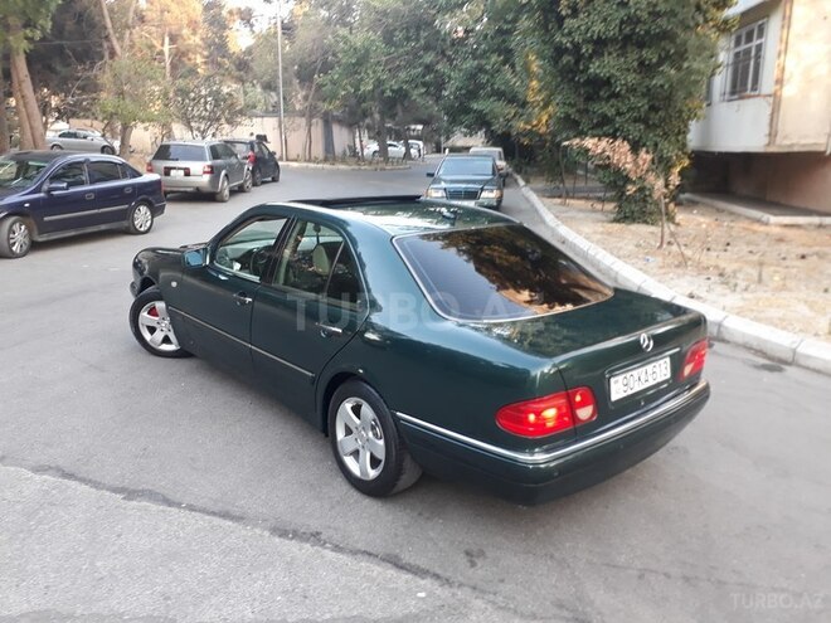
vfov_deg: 51.4
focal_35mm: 27
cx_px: 416
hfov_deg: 65.3
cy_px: 312
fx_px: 648
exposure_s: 1/33
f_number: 1.9
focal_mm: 3.6
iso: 50
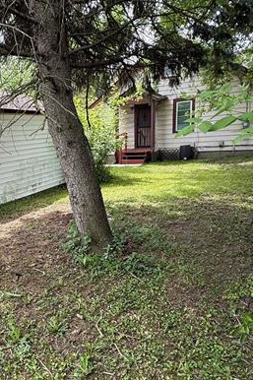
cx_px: 57
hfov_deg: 43.2
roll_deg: +4.1
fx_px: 306
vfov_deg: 63.4
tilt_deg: -15.1
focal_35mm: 29
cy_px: 219
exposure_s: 1/170
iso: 50
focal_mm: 2.22
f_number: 2.2
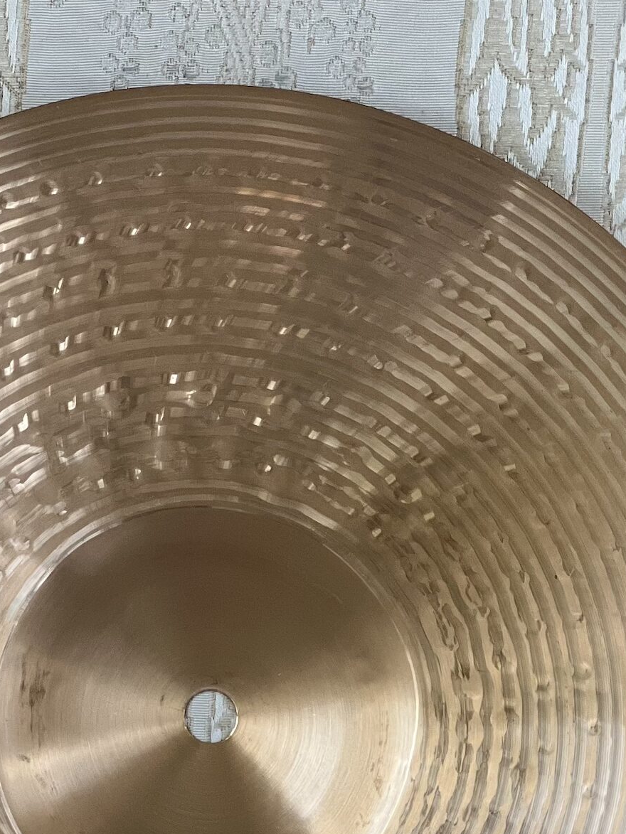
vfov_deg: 11.7
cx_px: 201
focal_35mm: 168
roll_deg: +3.2
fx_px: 4050
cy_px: 747
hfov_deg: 8.8
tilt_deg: -23.8
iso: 200
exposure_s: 1/121
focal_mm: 9
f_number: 2.8
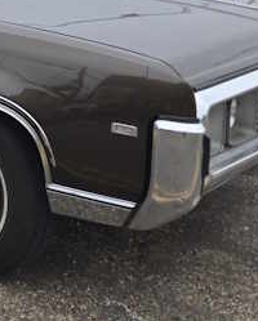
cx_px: -144
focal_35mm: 90
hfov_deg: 15.6
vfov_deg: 20.5
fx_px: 857
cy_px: -6
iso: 25
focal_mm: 5.4
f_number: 1.8
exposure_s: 1/560
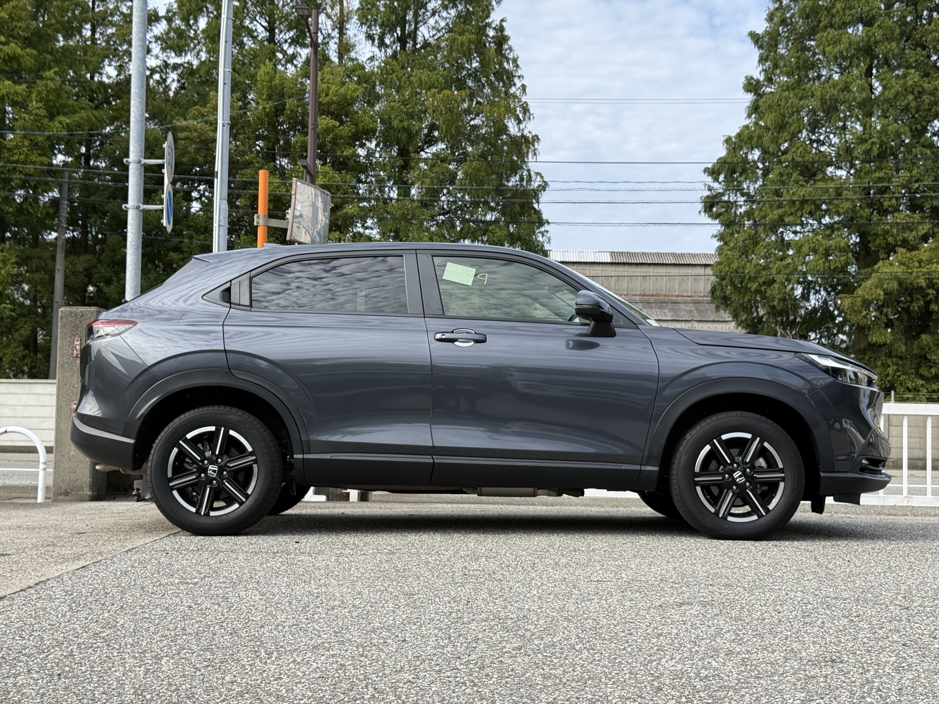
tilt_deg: +4.2
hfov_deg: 39.7
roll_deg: -1.3
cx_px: 470
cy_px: 352
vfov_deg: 30.3
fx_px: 1302
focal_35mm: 48
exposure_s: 1/2088
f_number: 1.78
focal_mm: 6.76
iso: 64
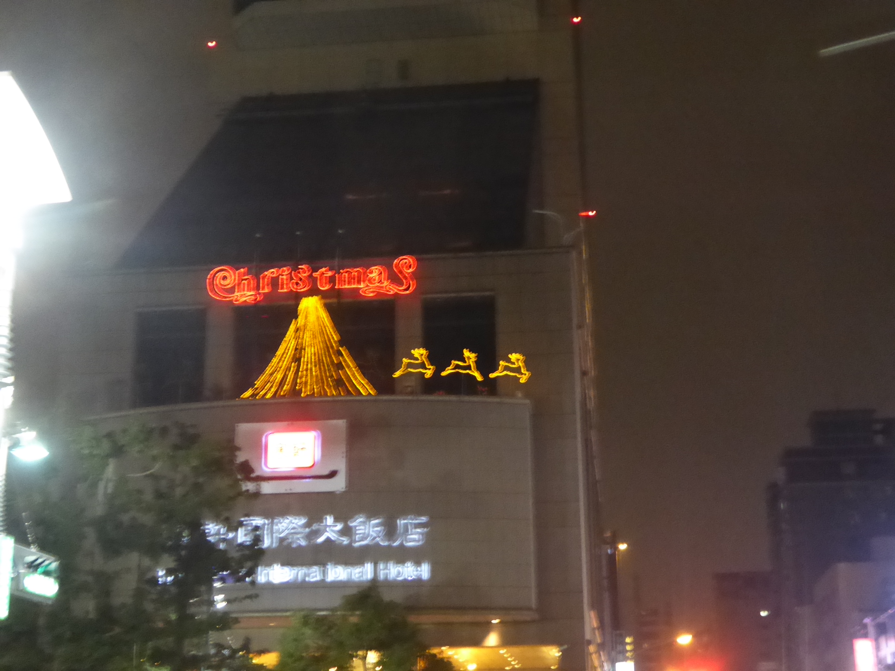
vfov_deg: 25.7
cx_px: 448
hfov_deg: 33.8
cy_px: 336
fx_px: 1474
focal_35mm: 57
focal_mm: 9.6
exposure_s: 1/8
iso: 1250
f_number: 4.1
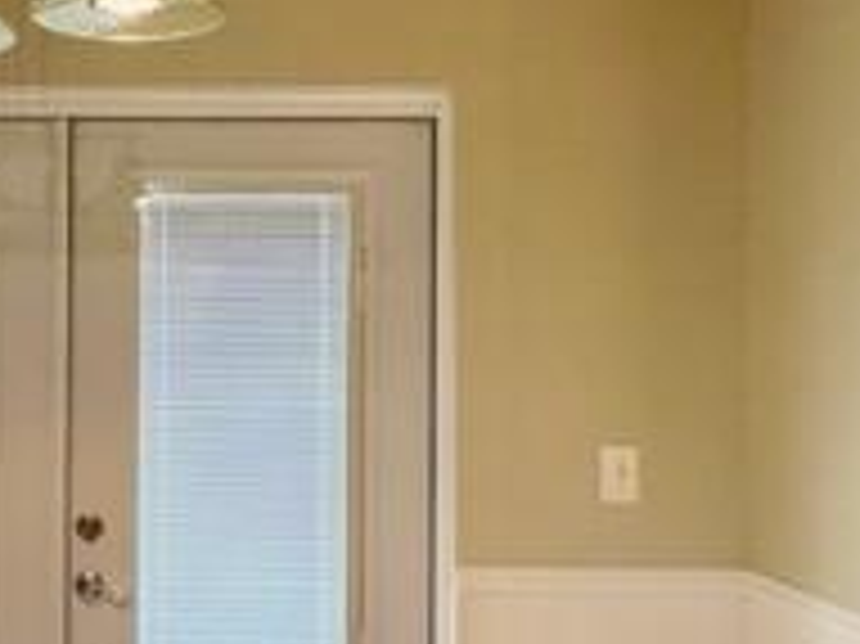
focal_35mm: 47
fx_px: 1167
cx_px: 117
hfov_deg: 38.2
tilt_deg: -0.4
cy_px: 320
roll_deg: -0.3
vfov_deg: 30.8
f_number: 2.2
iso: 200
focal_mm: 2.22
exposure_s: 1/120
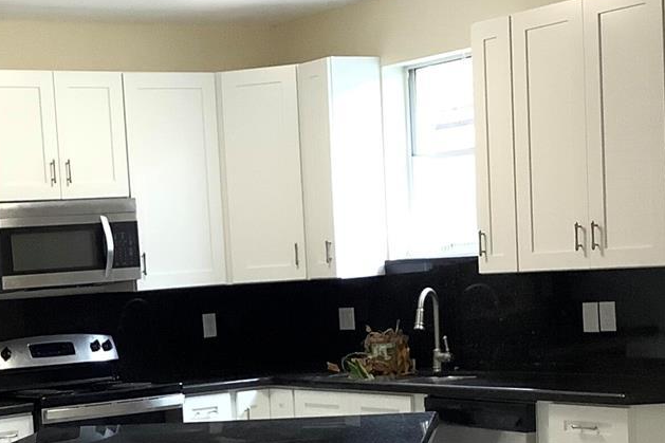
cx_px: 109
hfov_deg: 24.3
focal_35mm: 82
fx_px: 1514
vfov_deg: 16.4
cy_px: 403
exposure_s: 1/60
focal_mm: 3.3
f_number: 2.4
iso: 160
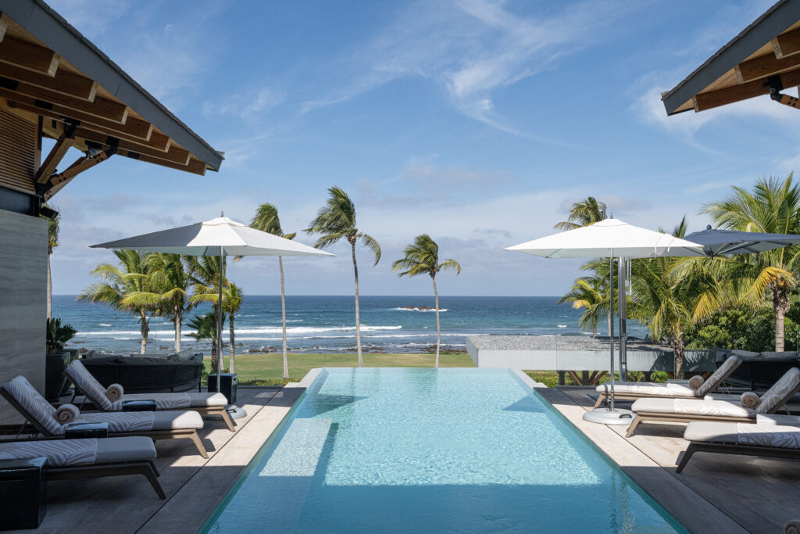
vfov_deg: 41.1
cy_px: 267
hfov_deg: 58.7
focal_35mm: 32
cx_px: 400
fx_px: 711
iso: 250
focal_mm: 32
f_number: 8
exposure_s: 1/1250
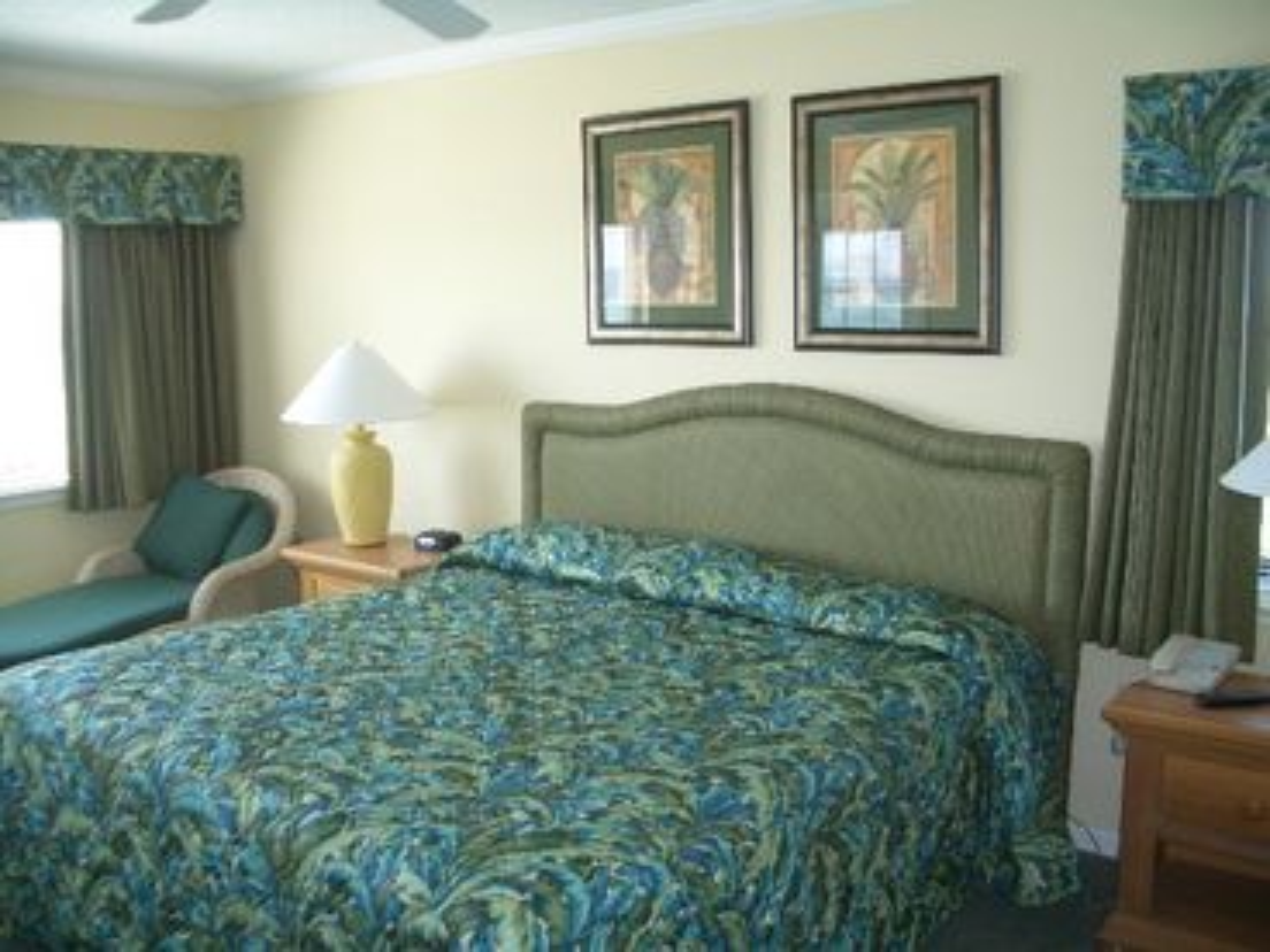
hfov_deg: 52.6
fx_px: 1284
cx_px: 635
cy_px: 476
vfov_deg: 40.7
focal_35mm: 35
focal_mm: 5.8
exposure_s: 1/100
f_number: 2.6
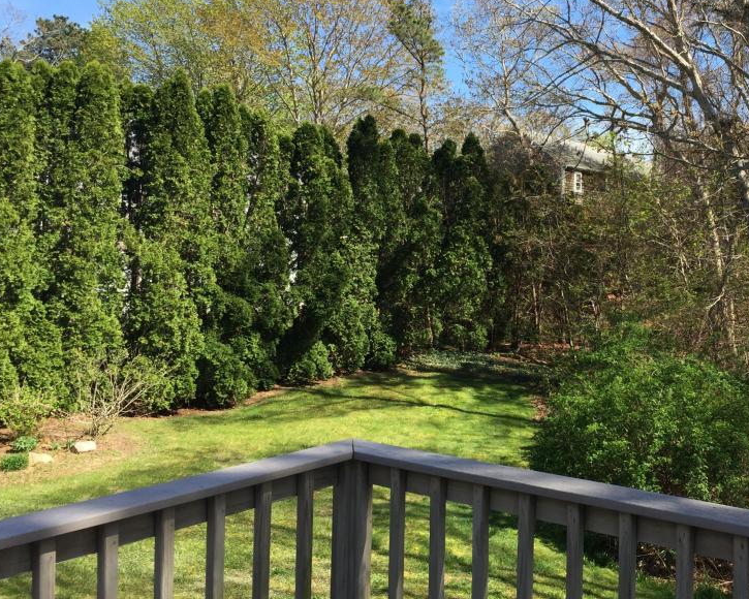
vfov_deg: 37.3
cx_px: 505
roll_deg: -1.3
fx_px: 887
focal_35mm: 40
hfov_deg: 45.0
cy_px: 285
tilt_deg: -1.6
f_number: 2.2
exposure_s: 1/775
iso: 32
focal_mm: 4.15
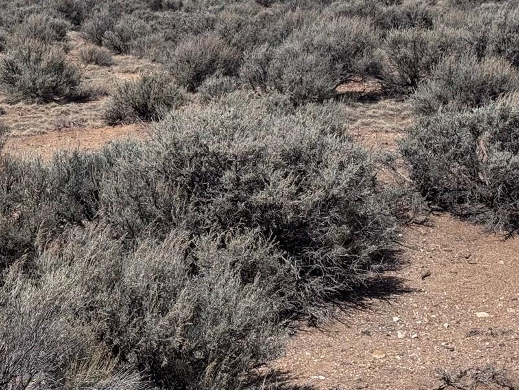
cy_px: 68
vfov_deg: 15.3
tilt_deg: -5.5
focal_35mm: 96
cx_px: 93
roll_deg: +0.9
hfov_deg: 20.2
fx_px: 1439
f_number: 1.78
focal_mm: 6.76
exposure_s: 1/7937
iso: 64
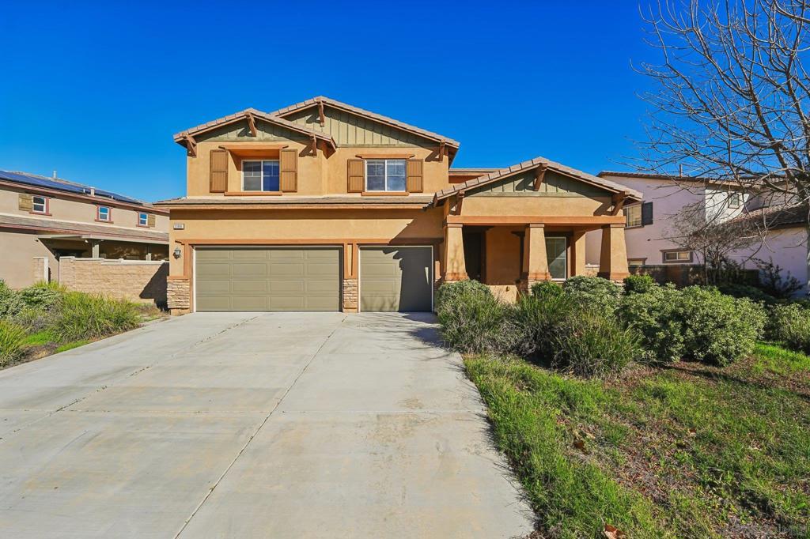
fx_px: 315
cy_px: 270
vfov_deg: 81.2
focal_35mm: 14
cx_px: 405
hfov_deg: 104.3
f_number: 8
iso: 125
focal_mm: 14
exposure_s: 1/400
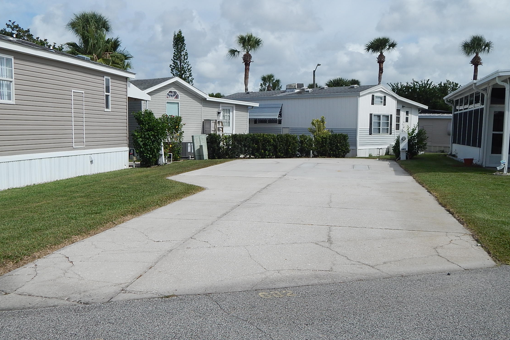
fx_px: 524
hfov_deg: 51.9
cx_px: 253
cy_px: 193
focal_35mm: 37
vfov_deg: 35.9
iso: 125
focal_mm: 6.1
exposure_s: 1/800
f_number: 6.7
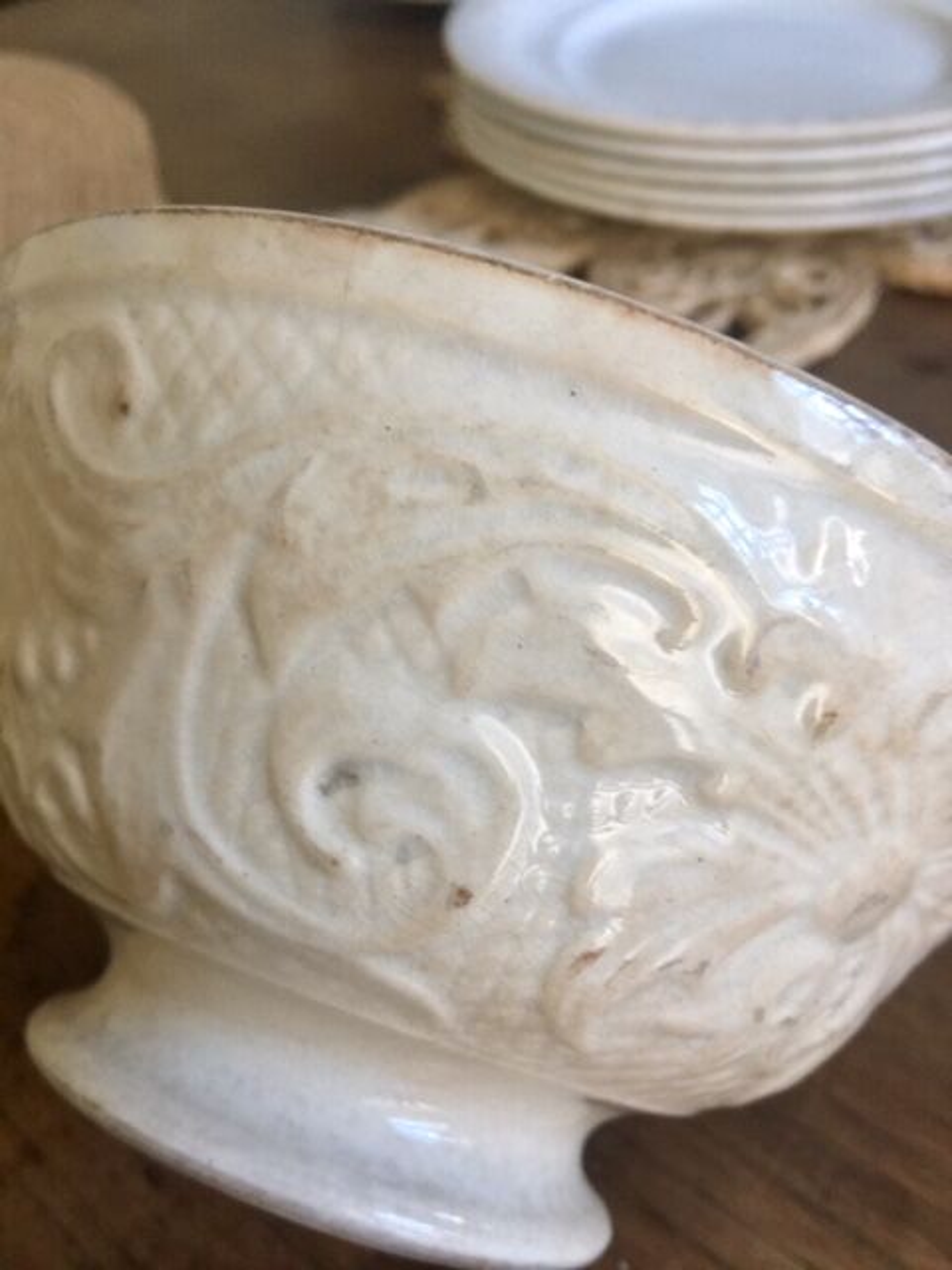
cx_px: 476
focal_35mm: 29
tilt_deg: -43.7
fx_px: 1063
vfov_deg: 61.7
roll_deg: +5.9
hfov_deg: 48.2
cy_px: 635
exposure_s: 1/17
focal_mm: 4.15
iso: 64
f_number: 2.2
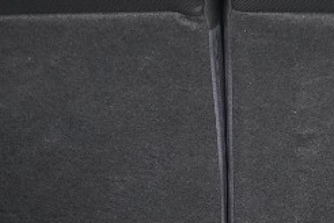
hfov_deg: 7.7
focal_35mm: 264
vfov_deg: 5.2
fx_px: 2449
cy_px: 292
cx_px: 369
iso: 320
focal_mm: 40
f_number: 4
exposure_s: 1/250
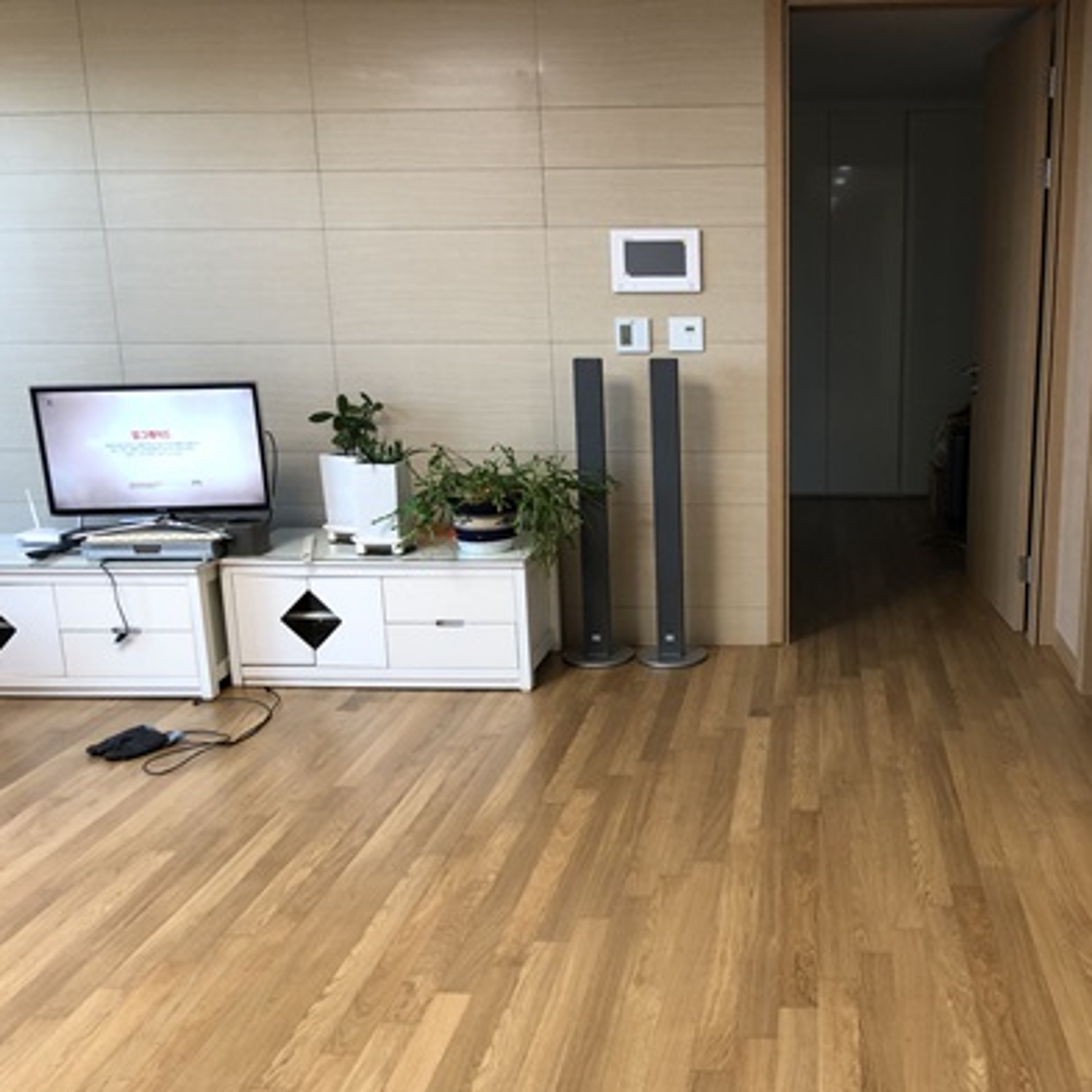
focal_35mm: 34
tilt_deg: -13.2
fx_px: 1213
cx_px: 742
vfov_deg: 48.4
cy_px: 560
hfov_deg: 47.5
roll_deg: +0.5
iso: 40
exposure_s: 1/30
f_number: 1.8
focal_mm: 4
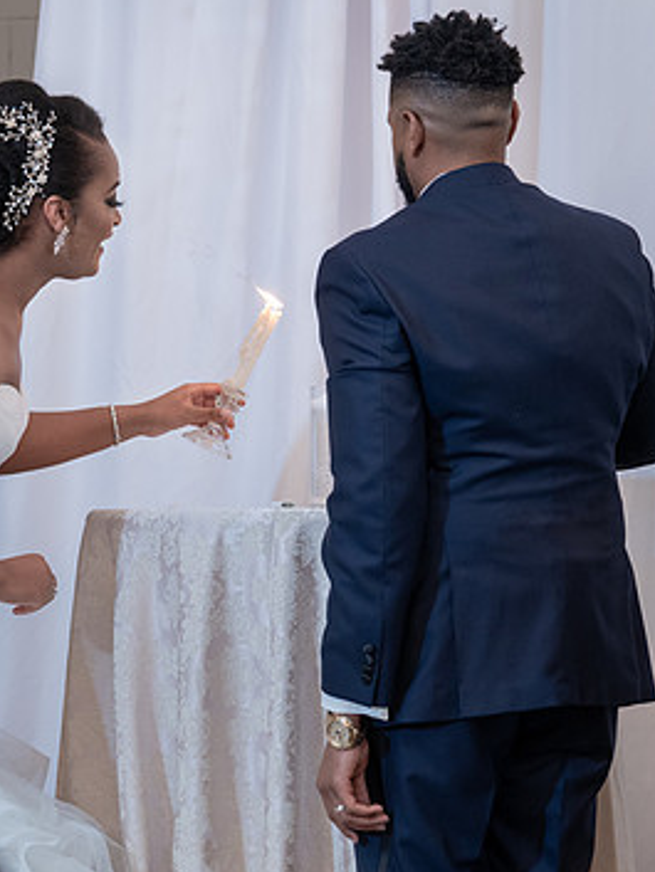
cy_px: 394
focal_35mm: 168
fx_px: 4236
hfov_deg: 8.8
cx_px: 218
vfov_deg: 11.8
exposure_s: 1/100
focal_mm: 102
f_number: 4
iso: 2000
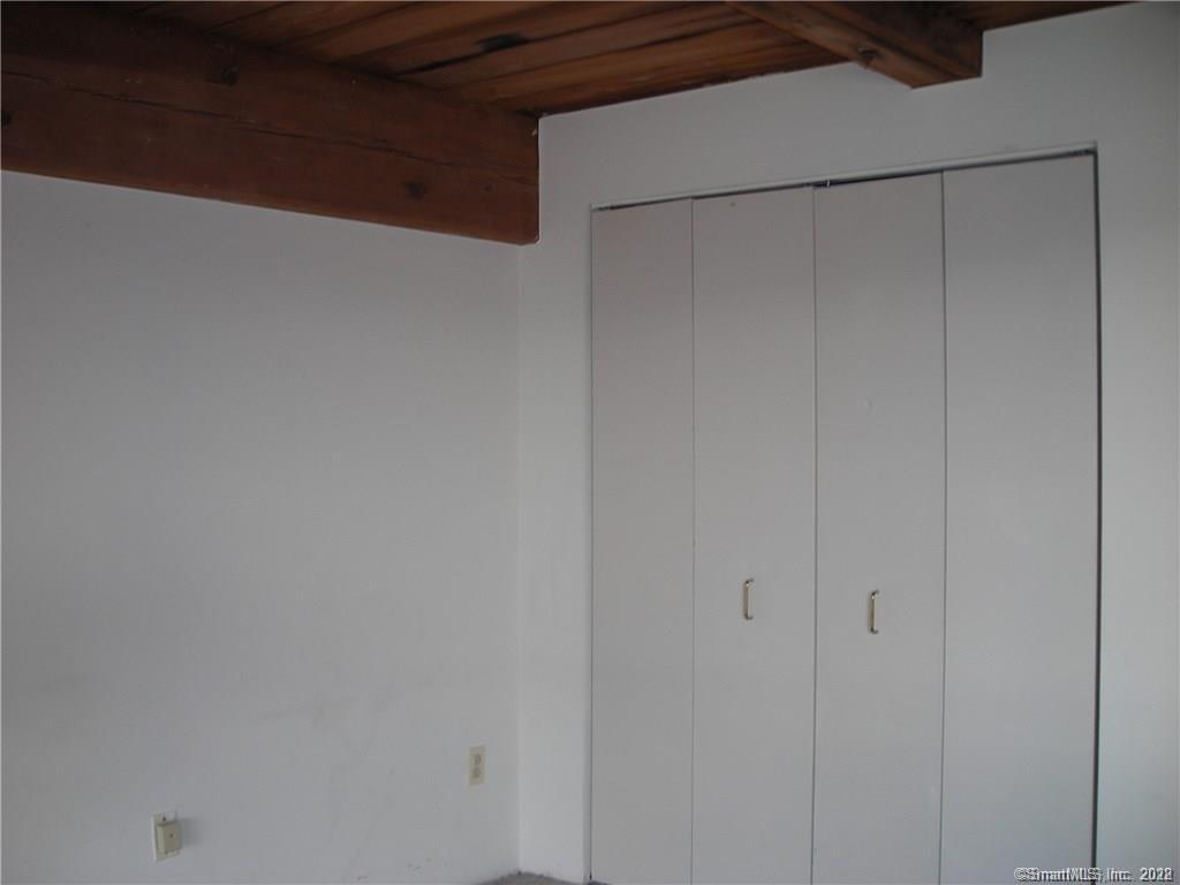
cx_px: 590
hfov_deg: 49.0
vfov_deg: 37.7
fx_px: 1295
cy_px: 442
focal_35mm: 38
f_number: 3.2
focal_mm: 6.3
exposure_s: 1/30
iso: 50
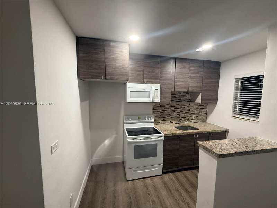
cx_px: 138
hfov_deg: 102.1
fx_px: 112
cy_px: 104
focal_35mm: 14
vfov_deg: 85.7
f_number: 2.2
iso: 320
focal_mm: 2.22
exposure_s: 1/60
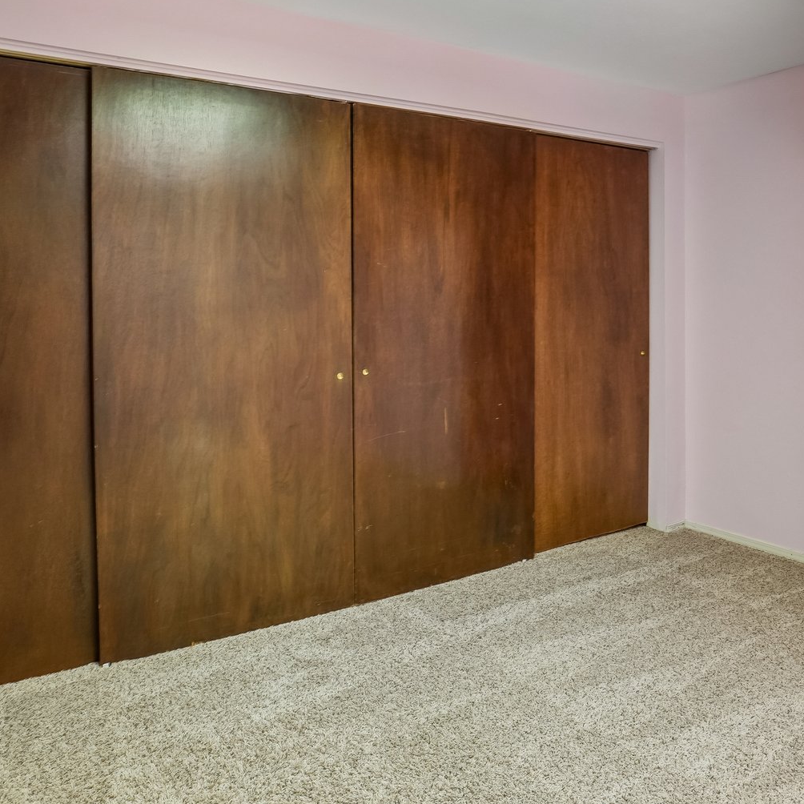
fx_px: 683
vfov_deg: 60.2
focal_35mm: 26
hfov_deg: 60.8
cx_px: 448
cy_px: 306
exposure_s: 1/2.5
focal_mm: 10
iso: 400
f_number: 8
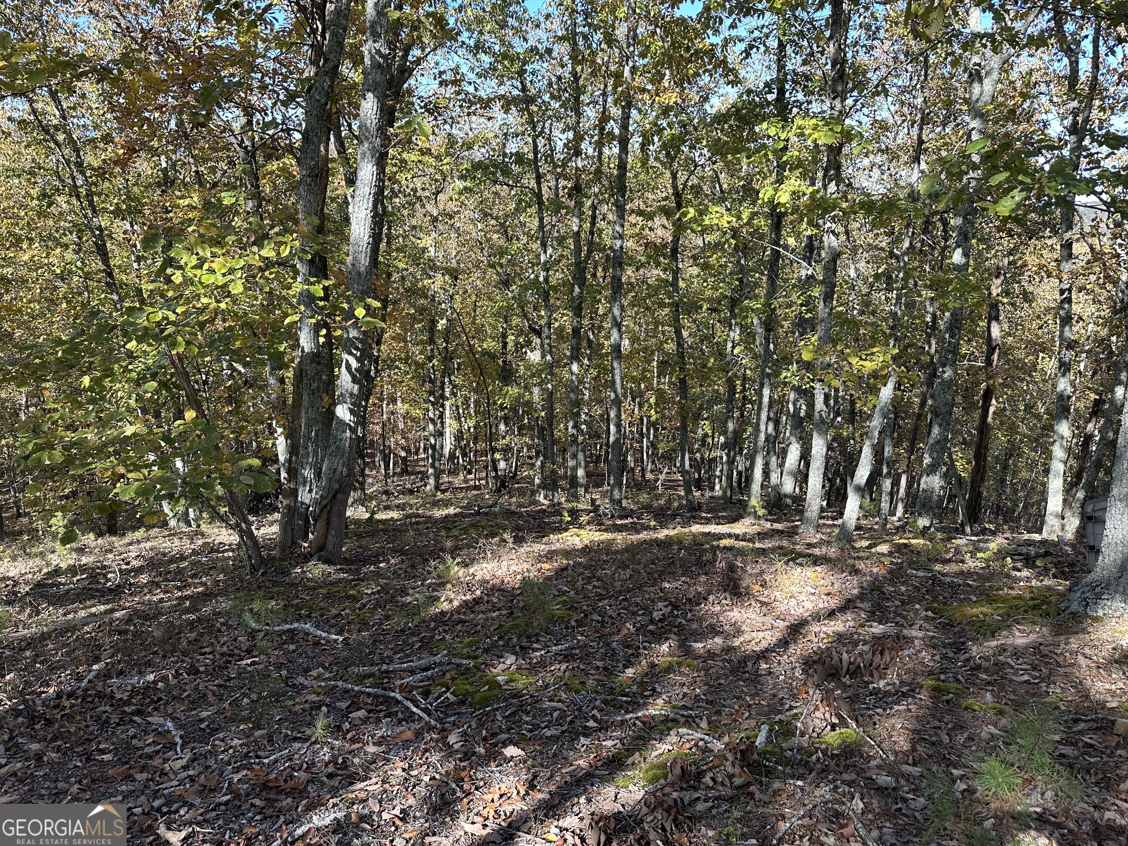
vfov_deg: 56.8
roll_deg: -2.8
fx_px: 782
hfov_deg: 71.6
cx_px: 564
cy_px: 423
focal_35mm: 24
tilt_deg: -17.2
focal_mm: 6.86
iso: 80
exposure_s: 1/491
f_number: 1.78
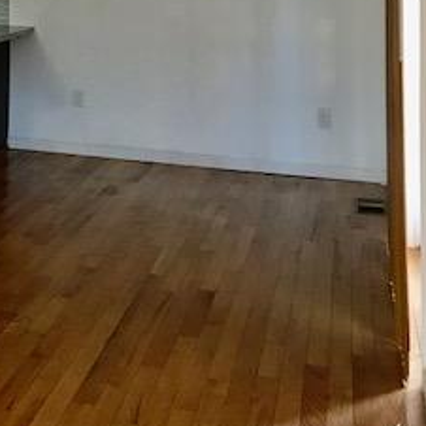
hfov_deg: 23.5
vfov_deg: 22.3
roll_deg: -0.6
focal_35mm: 70
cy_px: -119
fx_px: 975
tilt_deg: +4.4
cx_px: -11
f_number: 1.8
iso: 50
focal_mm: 3.99
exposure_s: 1/15
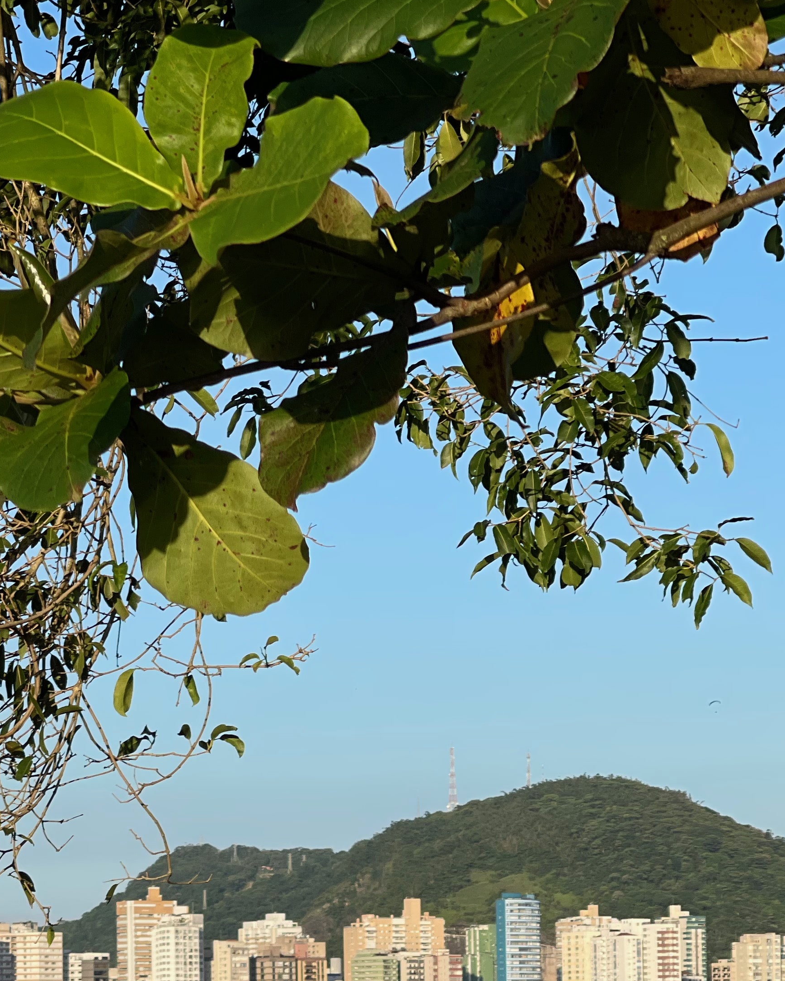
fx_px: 3369
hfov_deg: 13.2
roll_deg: +1.2
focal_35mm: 116
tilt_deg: +3.4
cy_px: 899
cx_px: 131
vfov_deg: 16.3
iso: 32
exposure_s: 1/1248
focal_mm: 7.5
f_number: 2.2
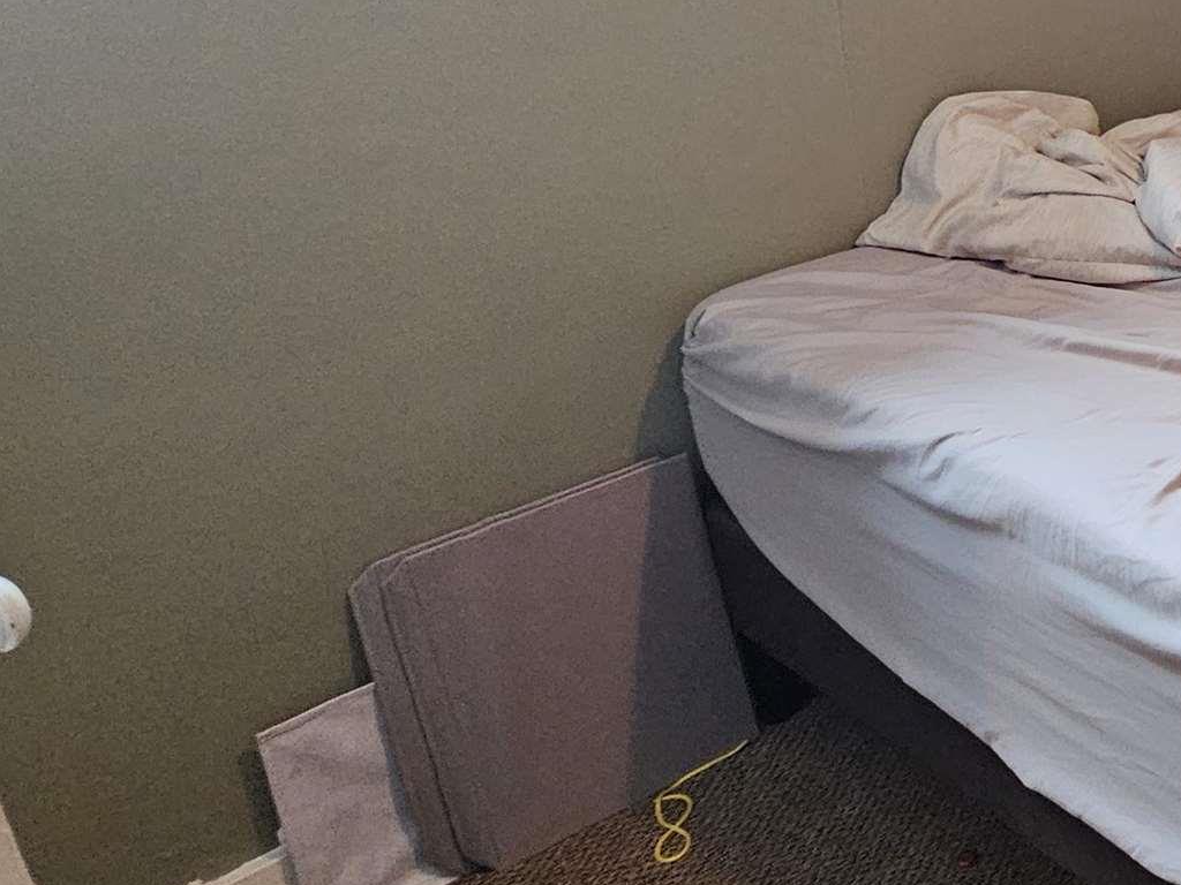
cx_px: 1530
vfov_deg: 35.6
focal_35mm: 39
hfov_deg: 34.3
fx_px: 1331
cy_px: 179
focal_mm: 2.2
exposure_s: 1/30
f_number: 2.2
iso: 640
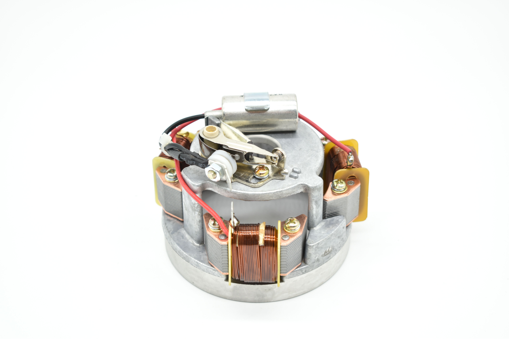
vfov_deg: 20.2
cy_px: 170
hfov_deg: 29.9
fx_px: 954
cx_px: 254
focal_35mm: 68
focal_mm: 45
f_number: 5.6
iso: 100
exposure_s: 1/60
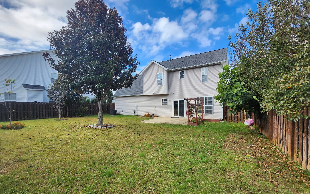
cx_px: 155
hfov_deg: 105.3
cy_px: 106
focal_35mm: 14
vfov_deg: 78.5
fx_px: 118
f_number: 2.2
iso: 40
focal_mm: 1.74
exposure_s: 1/1318
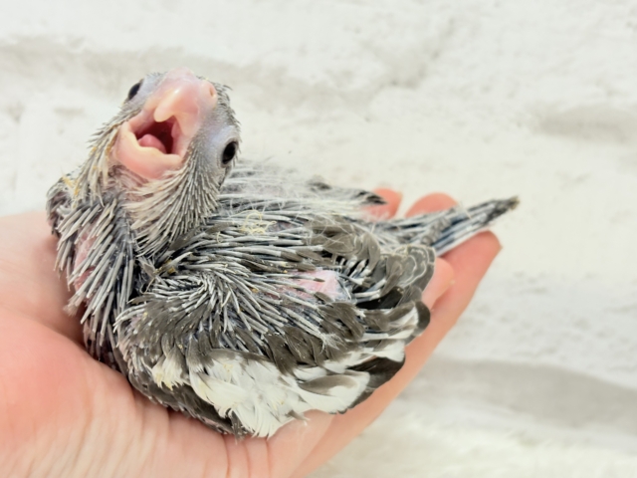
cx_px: 318
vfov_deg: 28.0
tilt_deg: -14.2
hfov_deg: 36.8
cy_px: 239
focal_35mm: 52
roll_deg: -5.5
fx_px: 957
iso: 64
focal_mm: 5.96
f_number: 1.6
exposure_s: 1/50
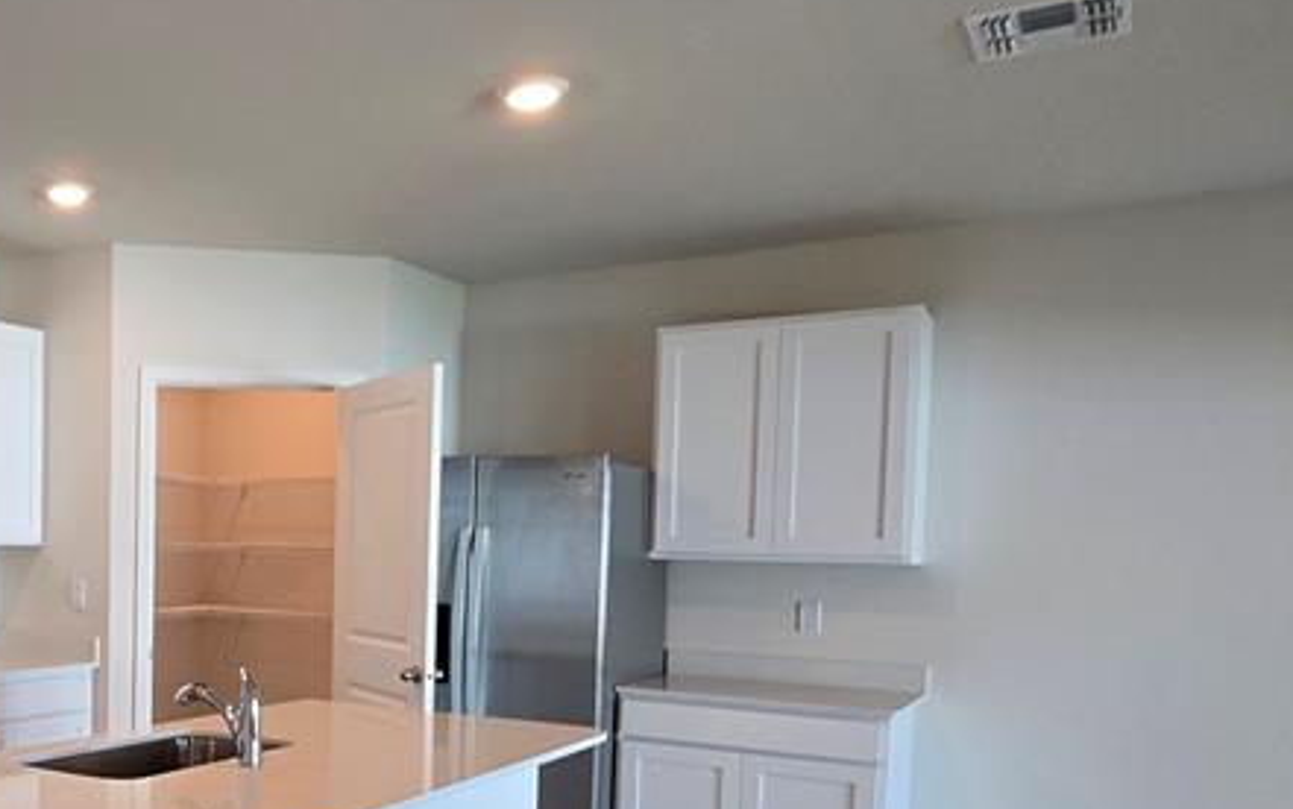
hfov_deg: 54.0
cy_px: 613
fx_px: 1128
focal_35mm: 32
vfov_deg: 38.4
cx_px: 194
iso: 80
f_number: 2.2
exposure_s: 1/60
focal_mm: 2.2
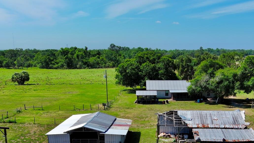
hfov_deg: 43.6
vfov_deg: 24.7
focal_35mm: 47
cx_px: 146
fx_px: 317
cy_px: 129
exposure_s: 1/320
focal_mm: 10.57
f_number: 9
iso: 100
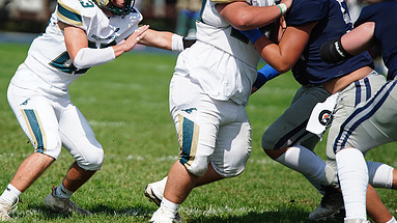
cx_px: 105
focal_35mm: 476
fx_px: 5008
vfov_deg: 2.5
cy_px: 80
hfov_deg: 4.5
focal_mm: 300
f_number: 2.8
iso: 400
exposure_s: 1/6400
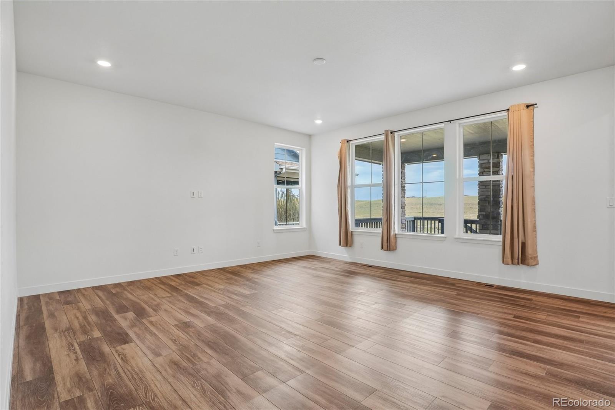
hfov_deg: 95.0
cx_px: 308
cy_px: 205
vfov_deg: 72.0
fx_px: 282
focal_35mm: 16
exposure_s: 1/30
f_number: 8
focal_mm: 11
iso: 250
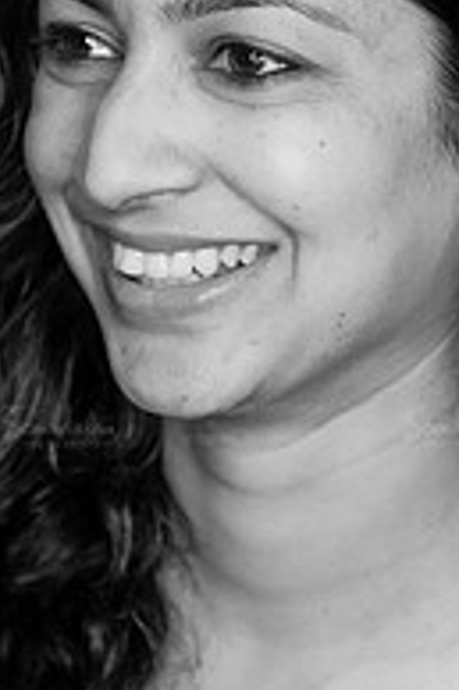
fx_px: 3774
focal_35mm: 197
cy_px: 370
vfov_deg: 10.4
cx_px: 267
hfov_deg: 7.0
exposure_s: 1/250
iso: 2000
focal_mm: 85
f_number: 3.5
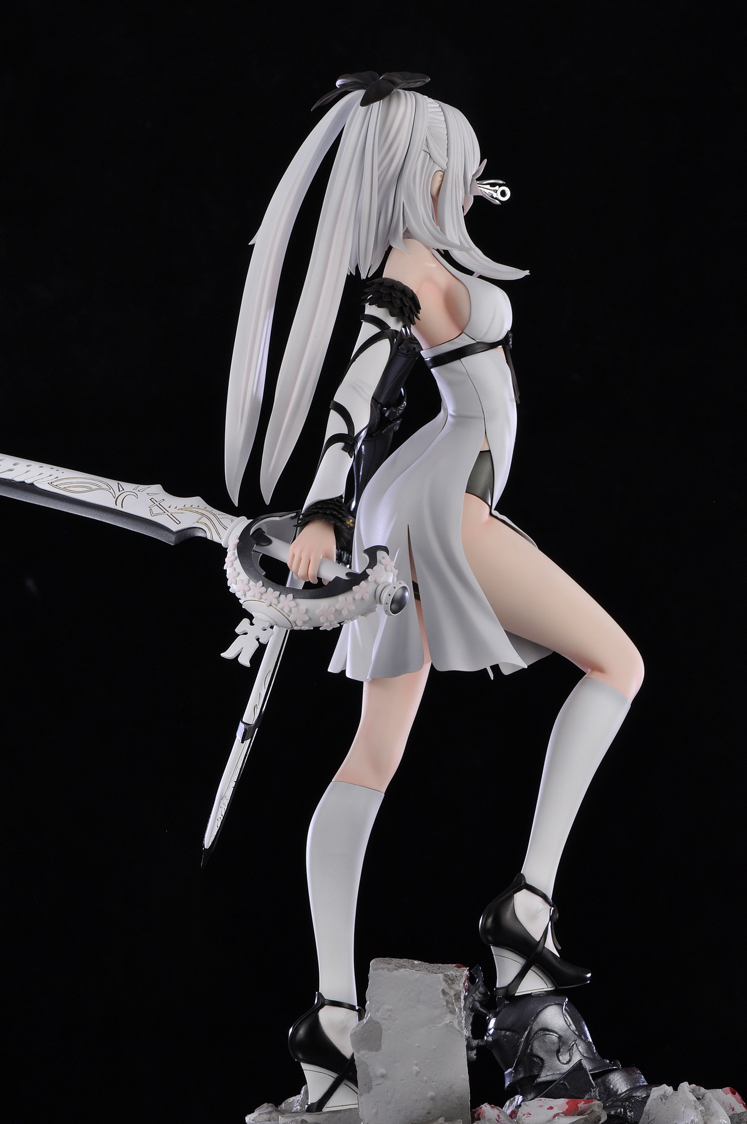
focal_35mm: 135
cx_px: 374
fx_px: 4212
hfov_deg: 10.1
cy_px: 562
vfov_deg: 15.2
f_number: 16
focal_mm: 90
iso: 400
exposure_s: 1/30
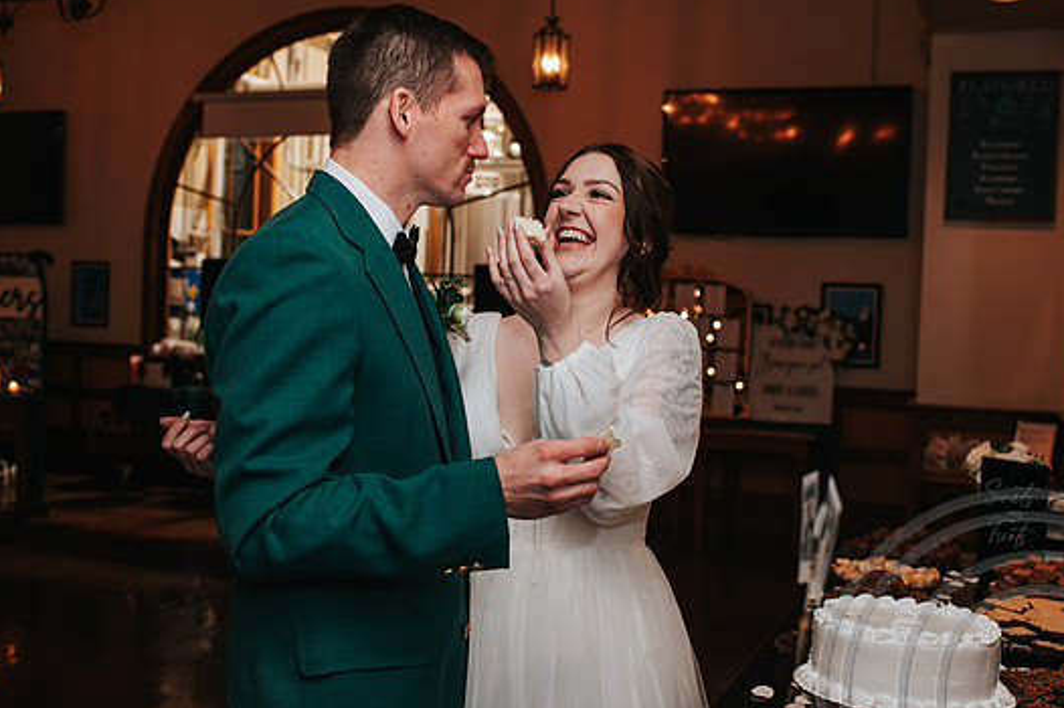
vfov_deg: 31.9
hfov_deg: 46.4
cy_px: 342
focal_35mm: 42
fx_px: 1241
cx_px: 535
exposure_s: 1/200
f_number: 3.2
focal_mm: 35
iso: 800
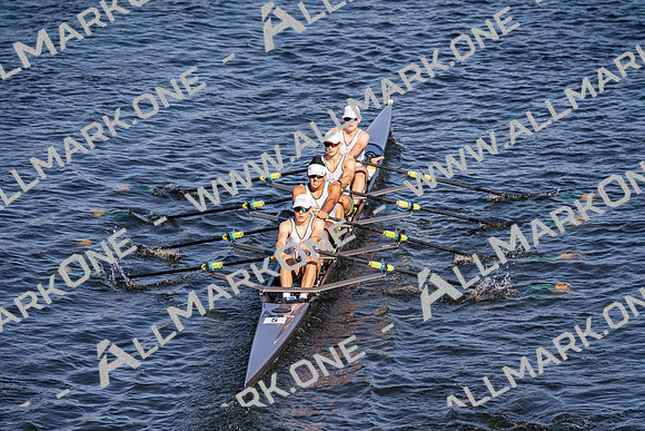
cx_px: 322
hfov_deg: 10.4
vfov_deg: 6.9
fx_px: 3548
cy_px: 216
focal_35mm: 198
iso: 250
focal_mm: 198
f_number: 4.5
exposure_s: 1/2000
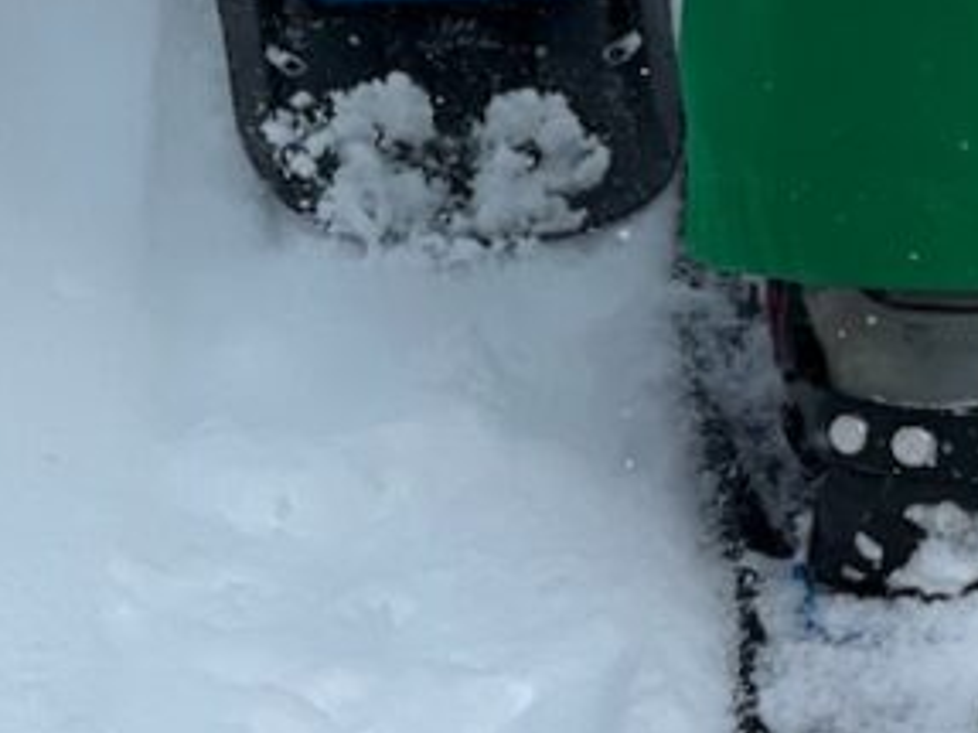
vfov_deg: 4.6
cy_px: 320
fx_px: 9094
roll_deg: -1.3
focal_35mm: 322
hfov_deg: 6.1
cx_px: 995
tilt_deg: -23.8
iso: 32
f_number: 2.8
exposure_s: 1/1107
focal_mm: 9
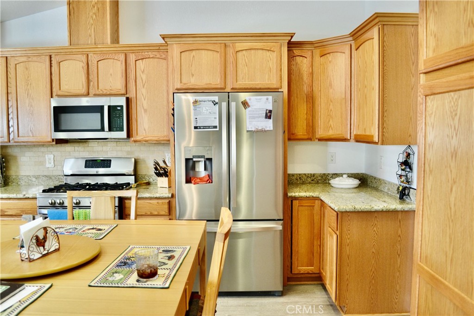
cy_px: 158
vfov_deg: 47.9
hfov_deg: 67.4
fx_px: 356
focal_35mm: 27
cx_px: 237
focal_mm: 18
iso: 400
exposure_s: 1/30
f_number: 3.5
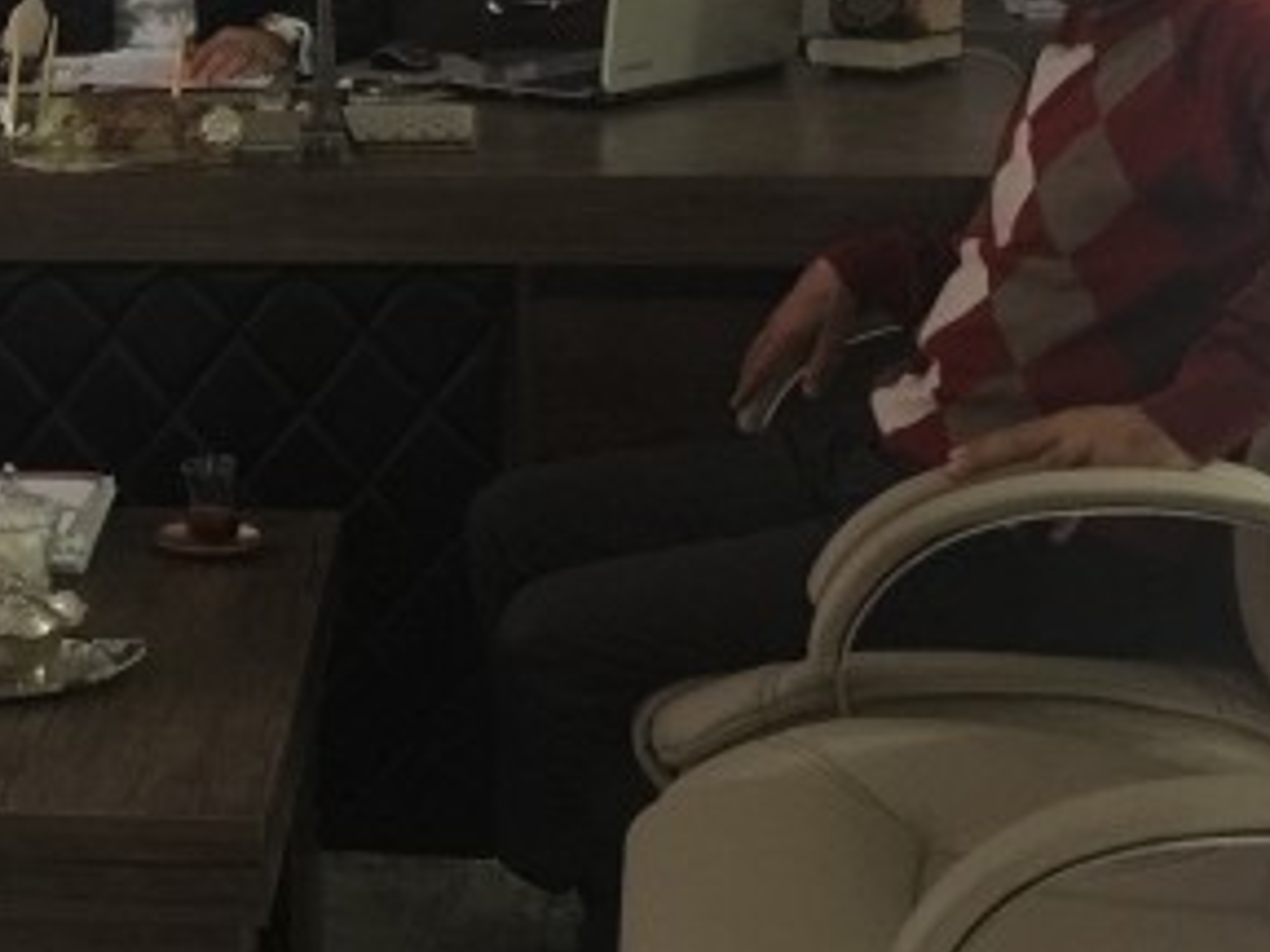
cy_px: 22
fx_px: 2165
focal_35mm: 59
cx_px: 146
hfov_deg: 31.3
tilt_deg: -9.2
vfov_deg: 23.8
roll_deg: +1.9
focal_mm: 4.15
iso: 160
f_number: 2.2
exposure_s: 1/8
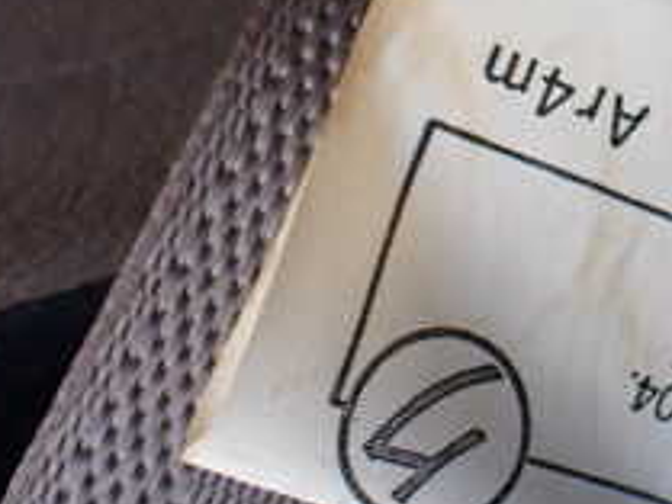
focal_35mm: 86
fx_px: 1670
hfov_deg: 21.4
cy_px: 61
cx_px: 765
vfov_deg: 17.0
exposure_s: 1/125
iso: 160
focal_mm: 5.4
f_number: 2.3
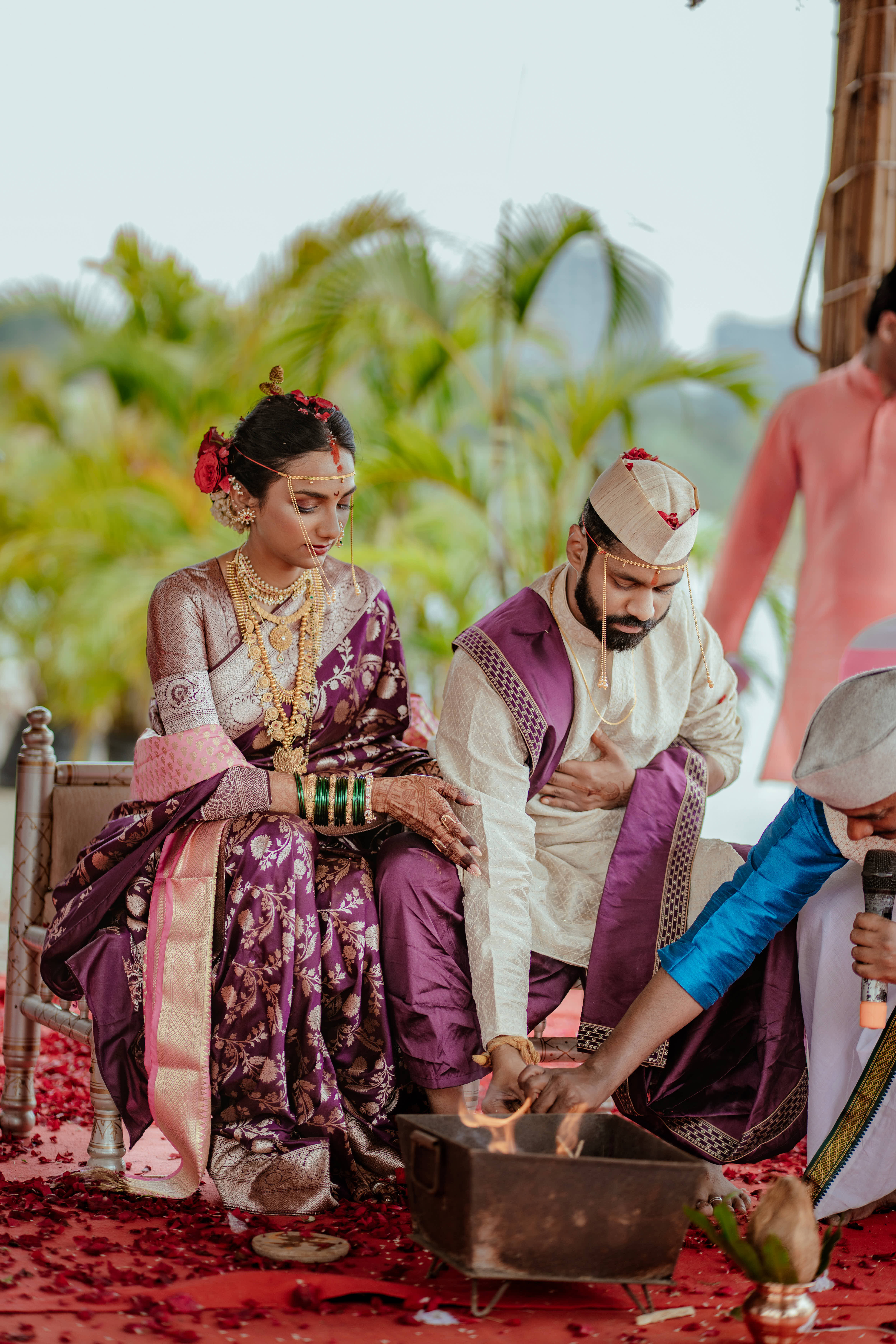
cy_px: 672
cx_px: 448
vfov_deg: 23.9
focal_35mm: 85
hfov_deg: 16.1
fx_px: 3173
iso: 125
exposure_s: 1/400
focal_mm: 85
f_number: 1.6
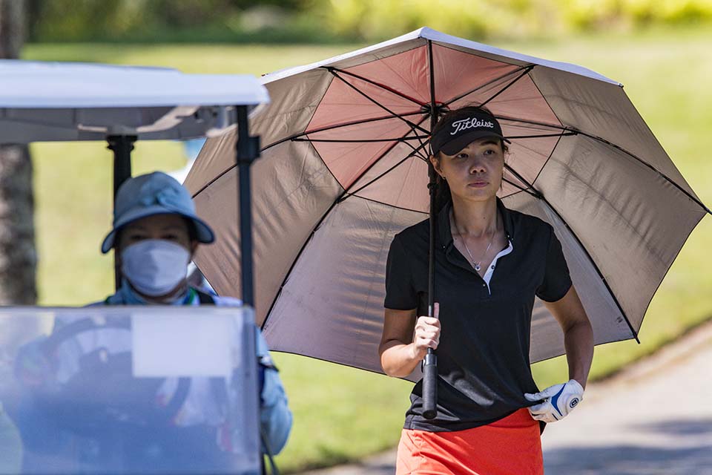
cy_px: 238
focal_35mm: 650
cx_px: 356
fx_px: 12855
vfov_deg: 2.1
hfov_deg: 3.2
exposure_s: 1/2000
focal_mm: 650
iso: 1600
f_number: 8
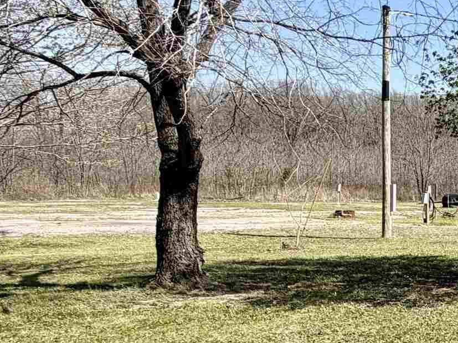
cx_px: 696
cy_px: 238
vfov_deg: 27.8
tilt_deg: -4.3
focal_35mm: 52
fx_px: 688
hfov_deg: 26.3
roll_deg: -1.4
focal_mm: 2.22
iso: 25
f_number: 2.2
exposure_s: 1/770
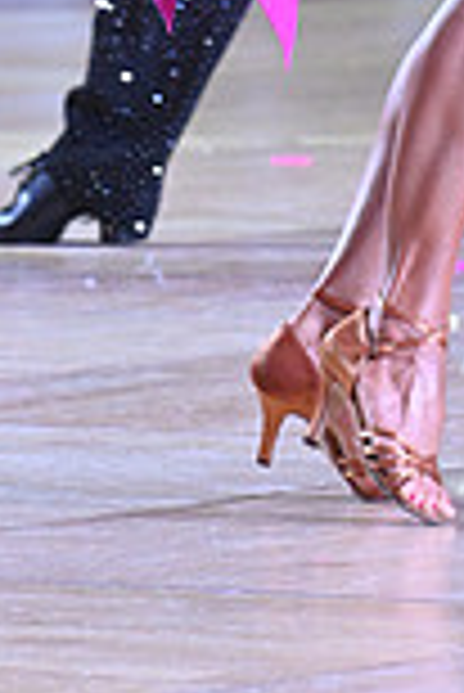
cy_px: -508
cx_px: 710
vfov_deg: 2.9
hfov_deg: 2.0
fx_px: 13444
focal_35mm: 697
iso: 4000
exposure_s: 1/400
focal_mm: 185
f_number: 7.1
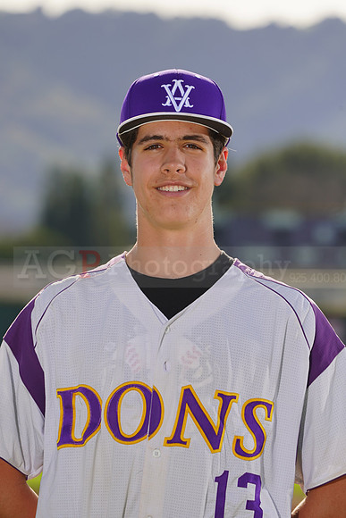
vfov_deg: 6.4
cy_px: 259
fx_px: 4625
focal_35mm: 321
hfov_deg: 4.3
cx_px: 173
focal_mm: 321
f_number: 9
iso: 100
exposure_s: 1/250
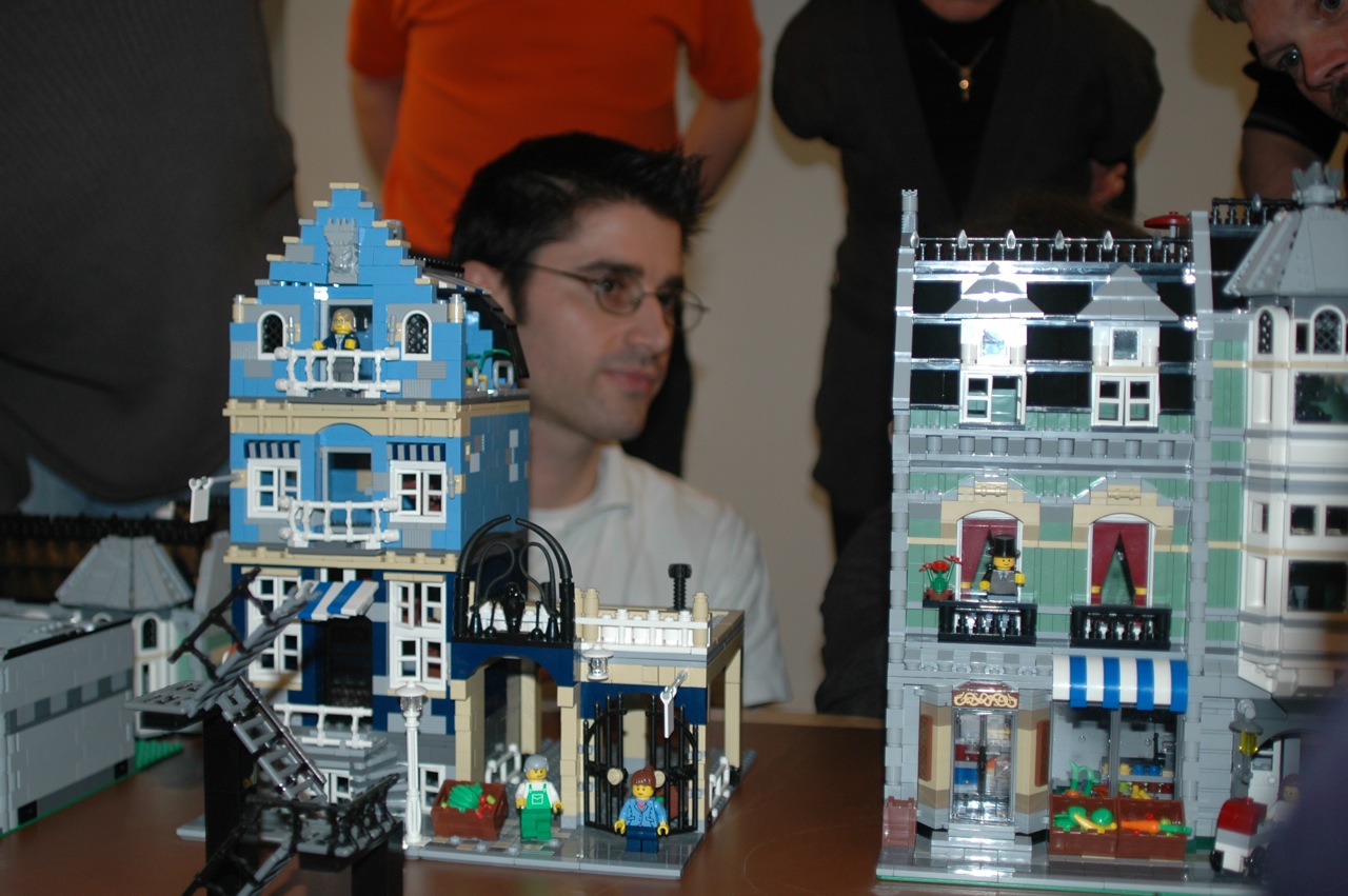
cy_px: 448
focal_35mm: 42
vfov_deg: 31.8
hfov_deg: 46.4
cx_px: 674
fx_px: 1571
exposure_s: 1/60
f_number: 2.8
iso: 200
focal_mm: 28
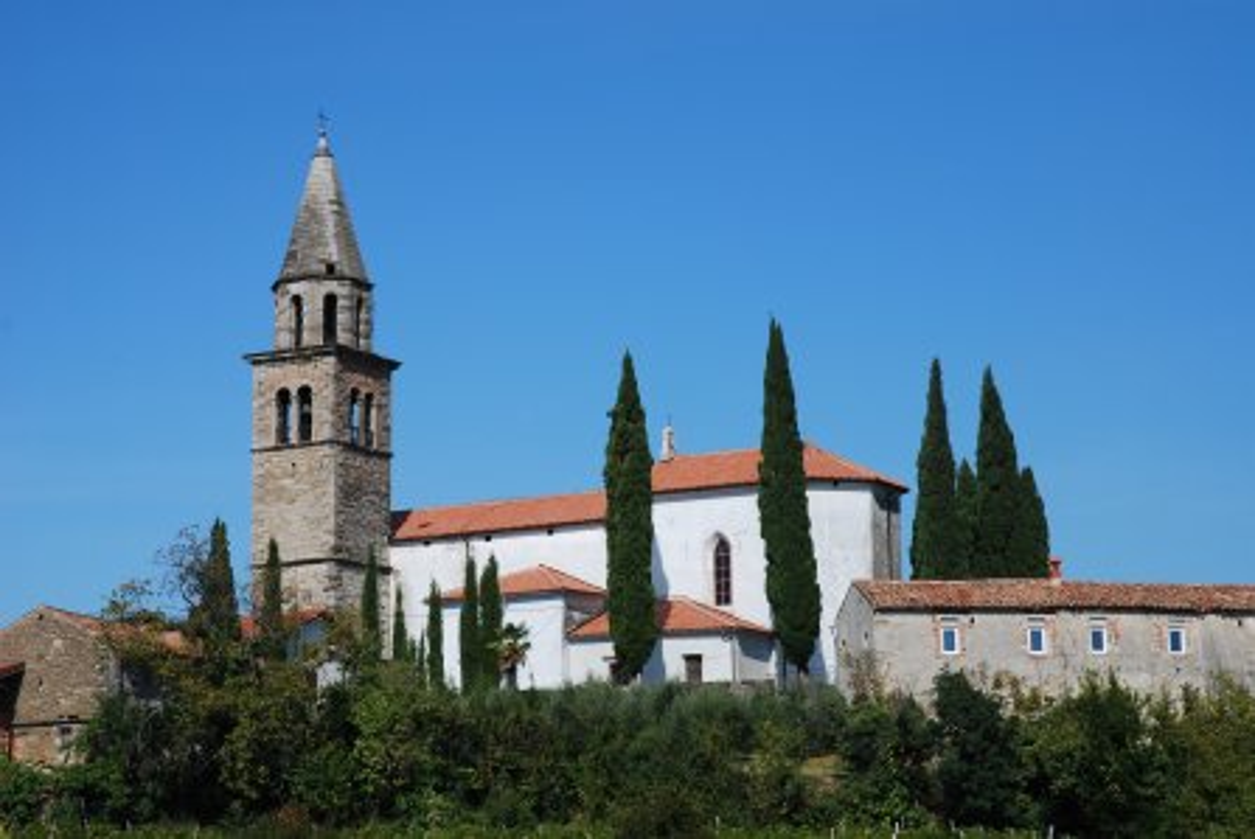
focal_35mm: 82
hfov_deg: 24.6
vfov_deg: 16.6
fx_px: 2879
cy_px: 420
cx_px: 628
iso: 125
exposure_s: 1/250
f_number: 10
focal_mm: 55
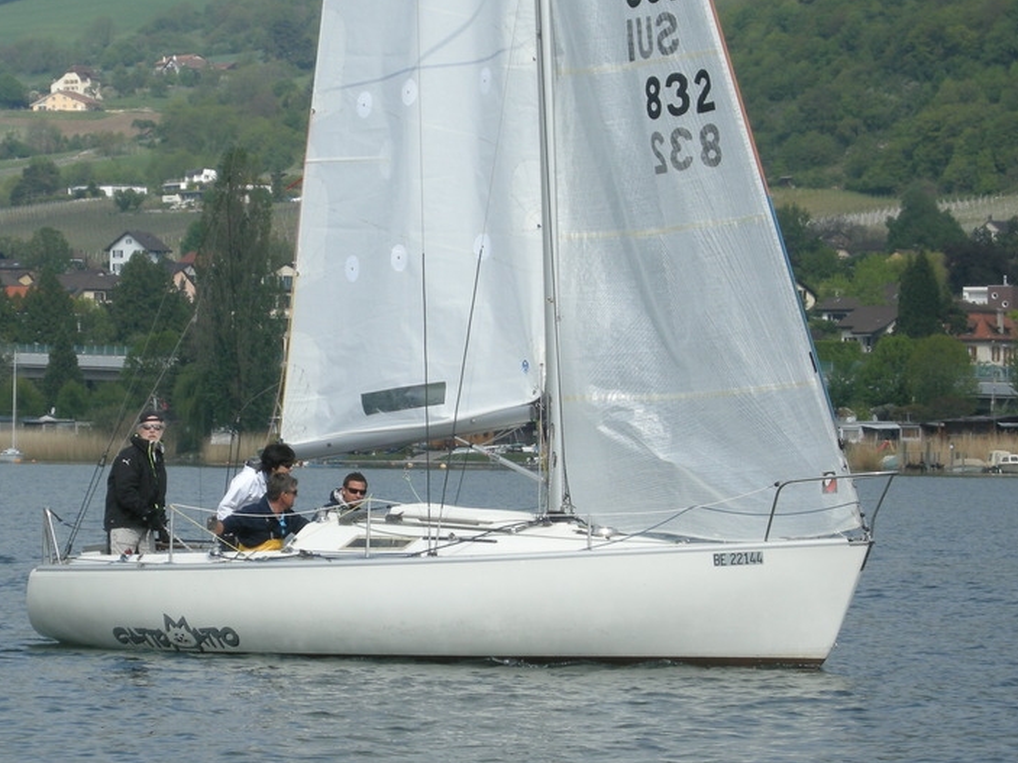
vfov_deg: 7.1
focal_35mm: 210
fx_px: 6175
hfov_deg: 9.4
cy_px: 552
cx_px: 368
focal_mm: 26.3
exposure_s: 1/204
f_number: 5.8
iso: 64
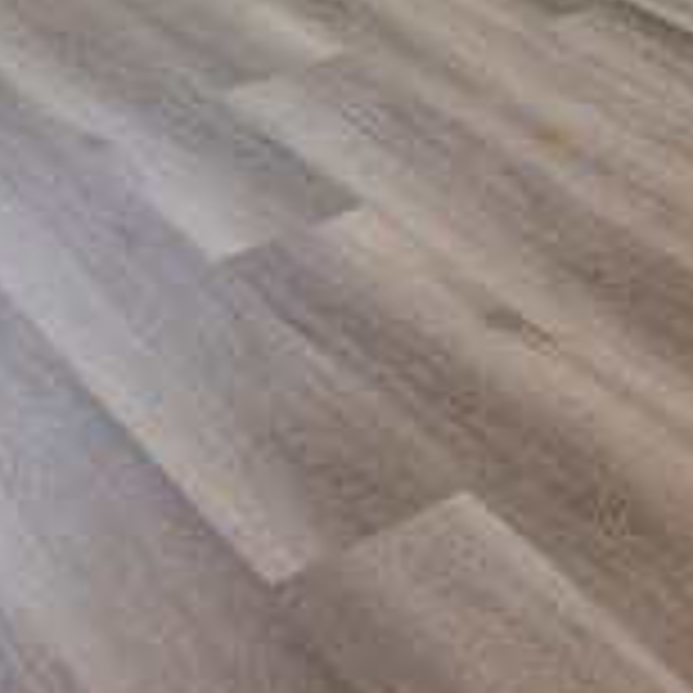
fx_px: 1903
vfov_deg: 15.4
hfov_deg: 20.5
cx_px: 518
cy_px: -788
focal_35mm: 84
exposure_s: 1/2000
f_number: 5.6
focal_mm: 14
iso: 800
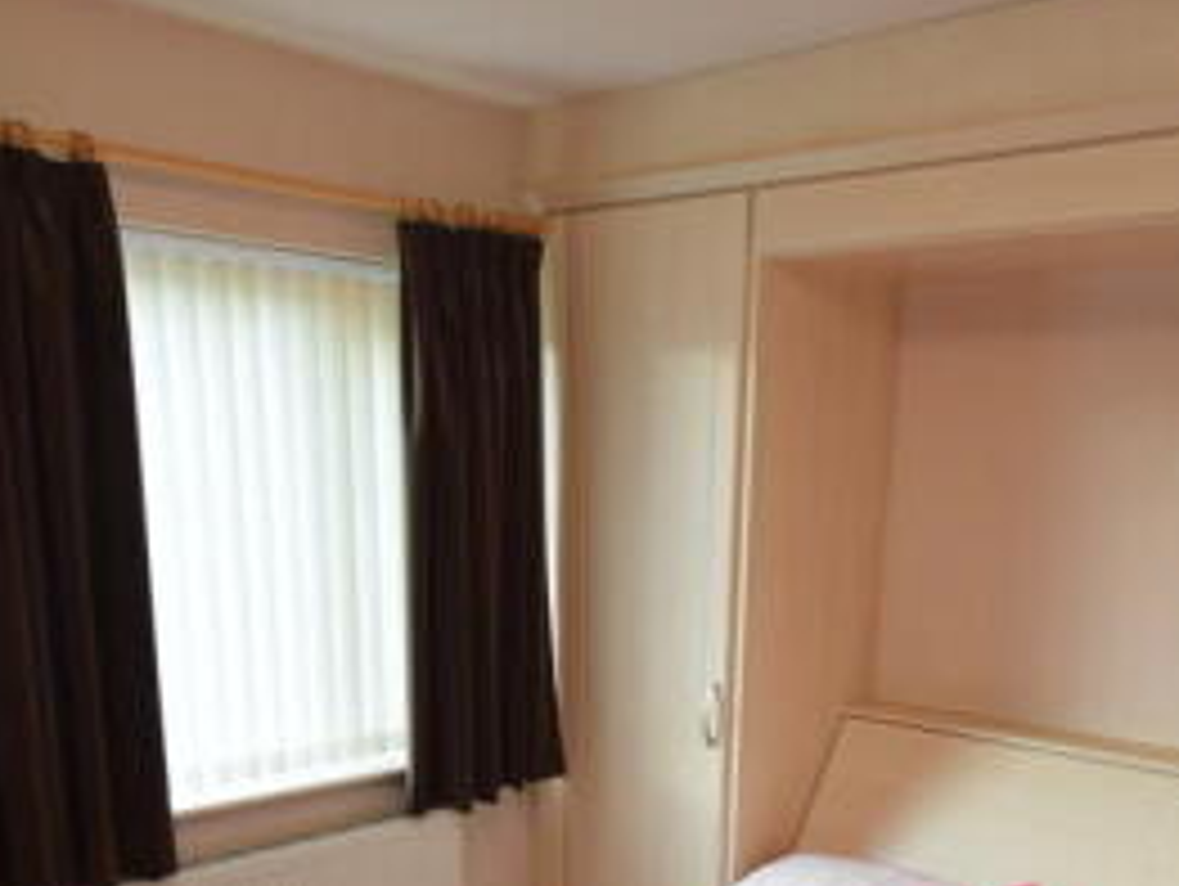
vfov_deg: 37.3
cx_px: 704
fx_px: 1227
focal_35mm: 36
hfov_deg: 51.0
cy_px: 785
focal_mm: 10
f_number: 4.5
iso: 400
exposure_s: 1/80
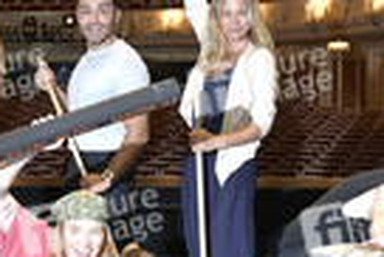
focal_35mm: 96
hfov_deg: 20.6
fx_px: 1025
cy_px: 153
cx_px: 16
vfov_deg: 14.3
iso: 2000
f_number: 4.5
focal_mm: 29
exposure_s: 1/160
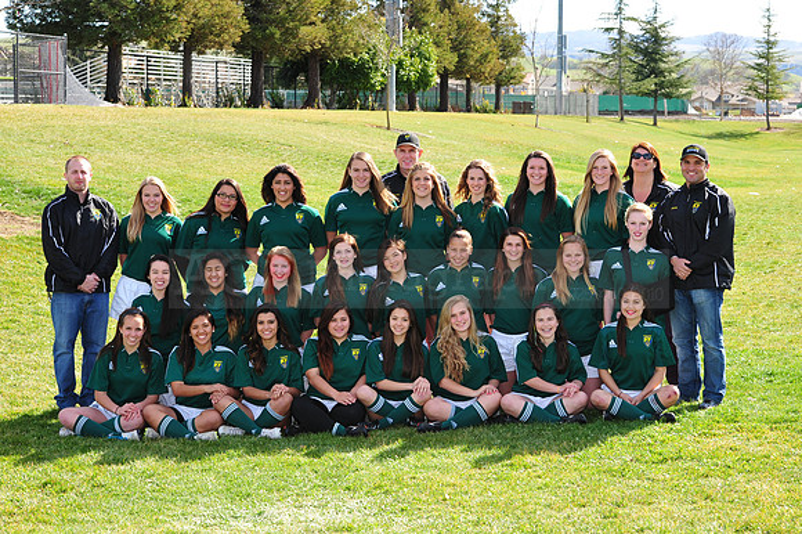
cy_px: 267
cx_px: 401
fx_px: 1558
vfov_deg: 19.4
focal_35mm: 70
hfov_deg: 28.9
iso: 200
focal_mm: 70
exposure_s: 1/125
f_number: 8
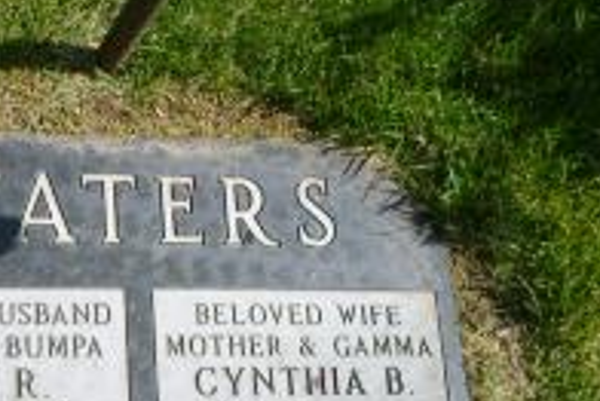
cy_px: 340
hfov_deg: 35.9
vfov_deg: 25.0
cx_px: 95
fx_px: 884
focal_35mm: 53
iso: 100
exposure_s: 1/500
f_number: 3.9
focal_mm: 4.5
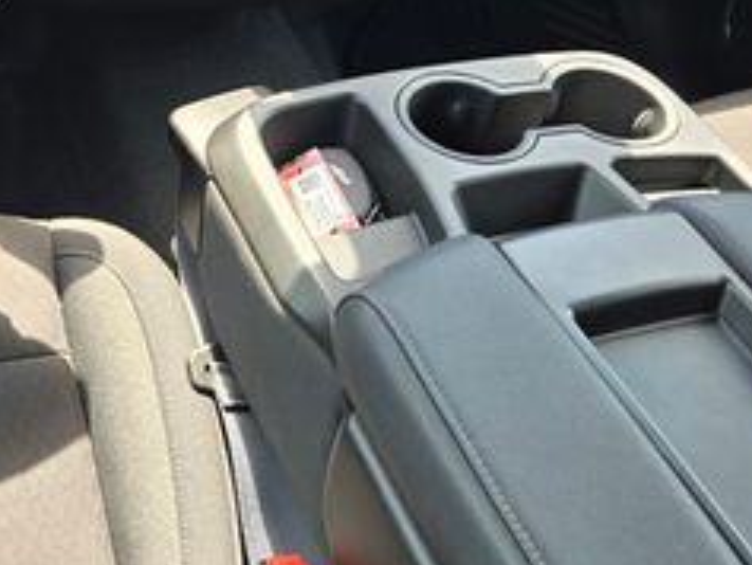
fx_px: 1348
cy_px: 89
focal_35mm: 62
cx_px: 89
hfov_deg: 30.0
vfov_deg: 23.2
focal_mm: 5.4
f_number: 1.8
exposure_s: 1/180
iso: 40
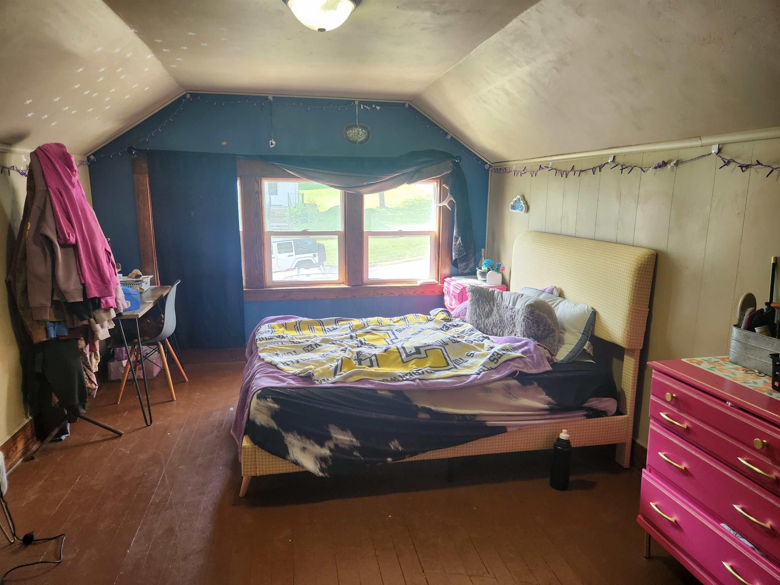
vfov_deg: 58.9
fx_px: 518
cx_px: 390
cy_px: 292
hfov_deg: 73.9
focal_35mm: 23
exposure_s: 1/120
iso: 160
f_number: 1.8
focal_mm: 5.4
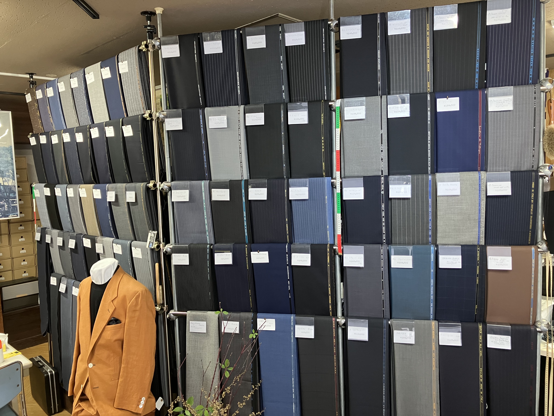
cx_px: 277
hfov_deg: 63.4
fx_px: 448
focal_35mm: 28
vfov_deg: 49.7
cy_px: 208
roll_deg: +0.1
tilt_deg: -4.8
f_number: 1.8
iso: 250
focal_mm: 3.99
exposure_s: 1/50
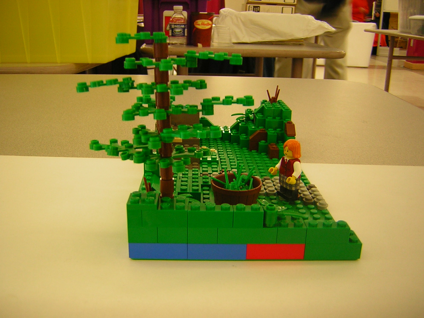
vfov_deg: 39.7
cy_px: 159
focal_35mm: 36
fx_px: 441
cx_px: 212
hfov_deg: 51.4
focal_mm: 4.7
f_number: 2.6
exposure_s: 1/5.9
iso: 50
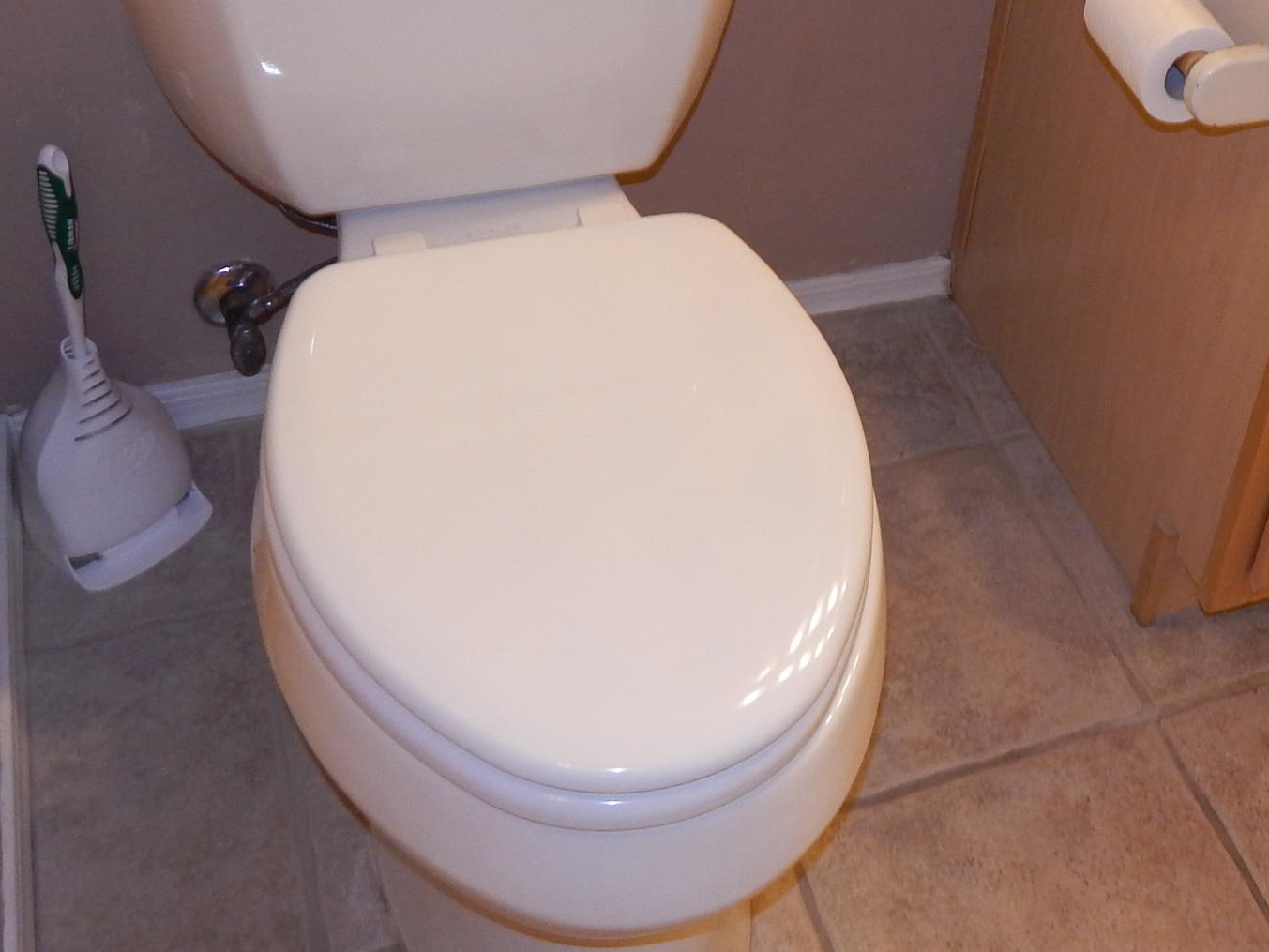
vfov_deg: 27.1
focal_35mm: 51
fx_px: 1870
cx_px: 1048
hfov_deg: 36.0
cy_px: 23
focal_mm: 4
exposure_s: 1/30
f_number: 3
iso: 180
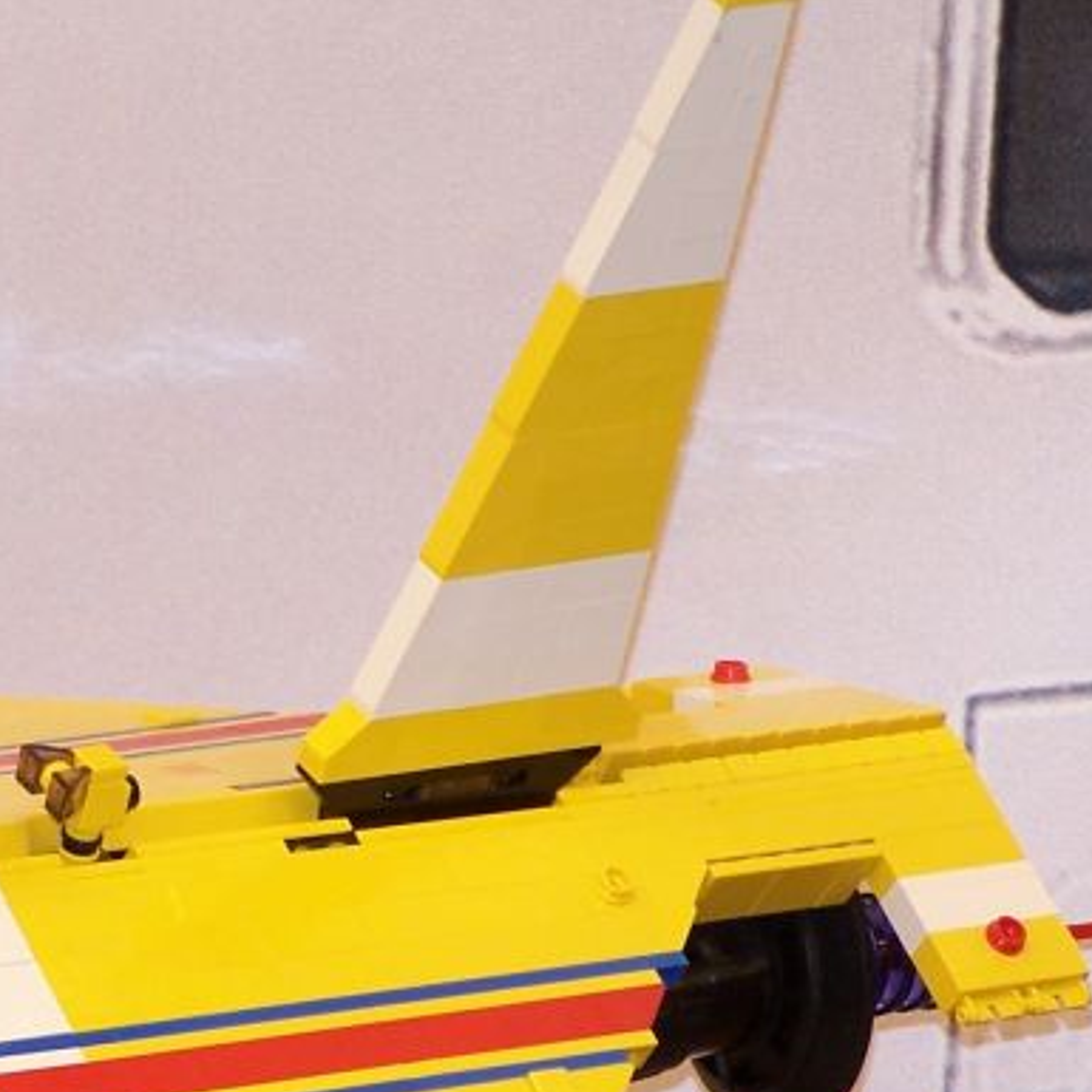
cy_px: 769
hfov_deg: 5.3
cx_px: -216
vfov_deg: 5.4
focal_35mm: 327
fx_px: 11671
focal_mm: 23.1
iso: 80
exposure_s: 1/6
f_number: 3.2
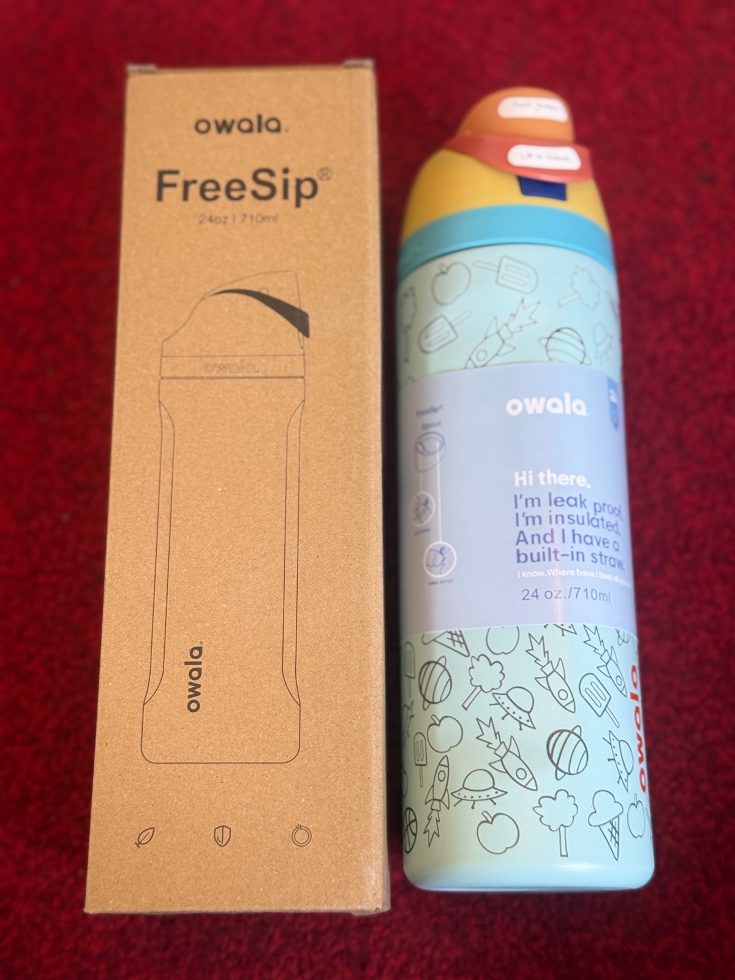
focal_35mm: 48
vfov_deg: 39.7
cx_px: 368
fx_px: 1359
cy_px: 490
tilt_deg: -73.3
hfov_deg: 30.3
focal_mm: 6.76
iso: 100
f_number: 1.78
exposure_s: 1/64
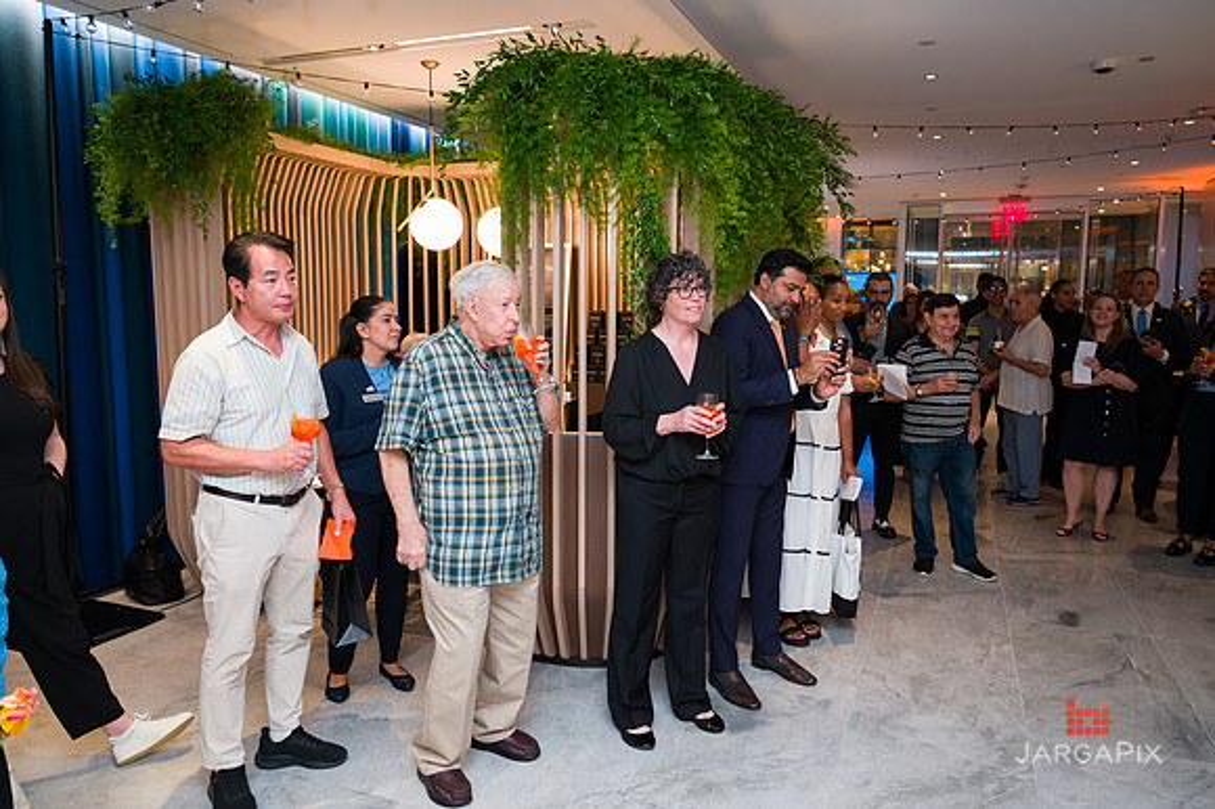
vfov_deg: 49.5
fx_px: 878
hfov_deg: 69.4
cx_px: 608
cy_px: 404
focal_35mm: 26
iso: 800
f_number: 3.2
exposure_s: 1/160
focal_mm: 25.5
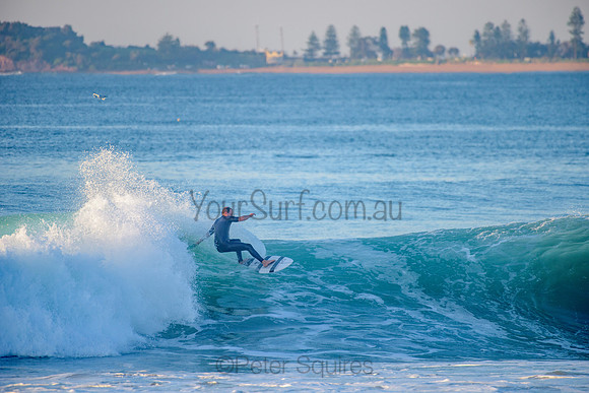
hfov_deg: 4.1
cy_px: 196
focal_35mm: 500
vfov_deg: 2.8
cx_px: 294
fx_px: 8182
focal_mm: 500
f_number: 5.6
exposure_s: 1/1250
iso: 400
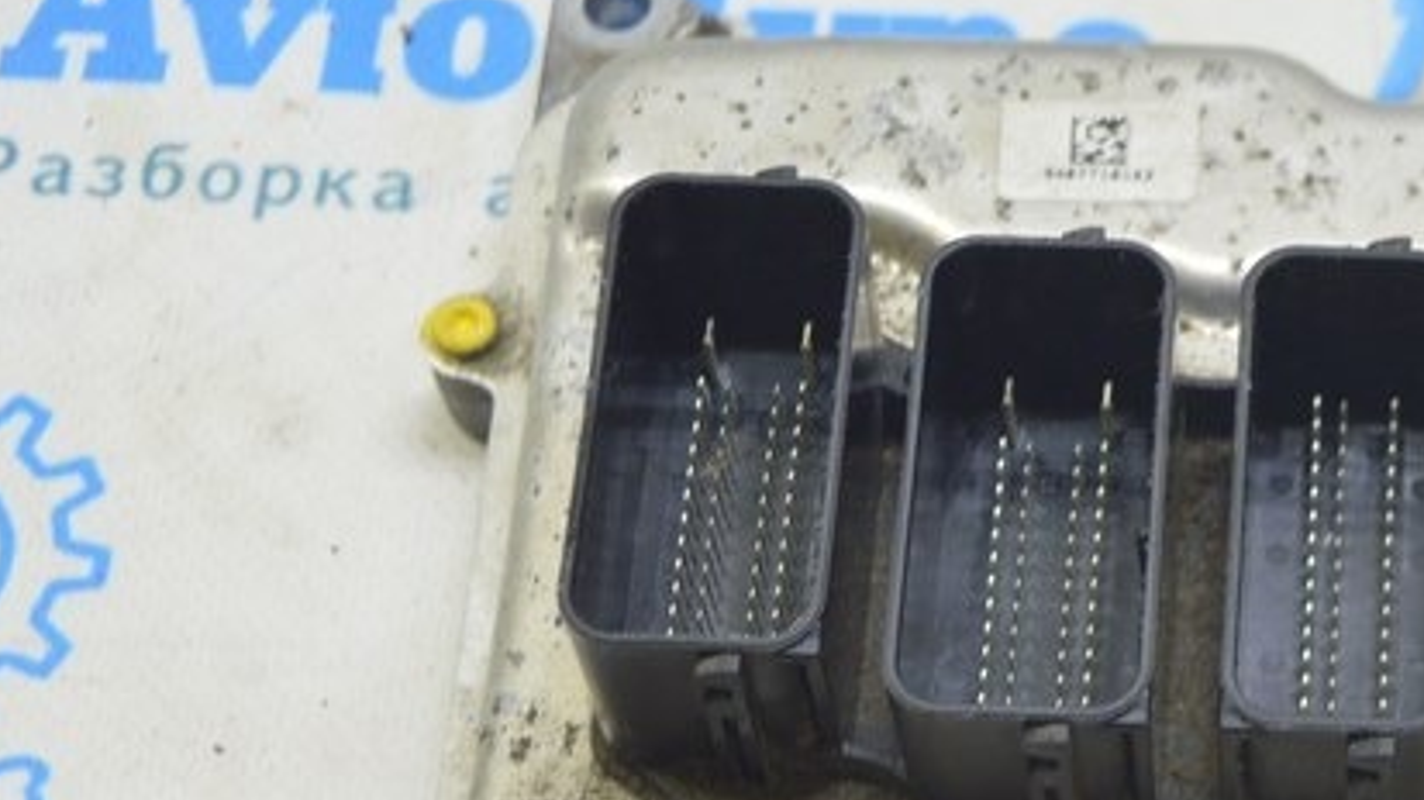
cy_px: 791
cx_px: 1238
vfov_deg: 11.0
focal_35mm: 109
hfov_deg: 19.3
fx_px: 4114
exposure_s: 1/20
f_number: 5.6
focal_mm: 28
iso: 400
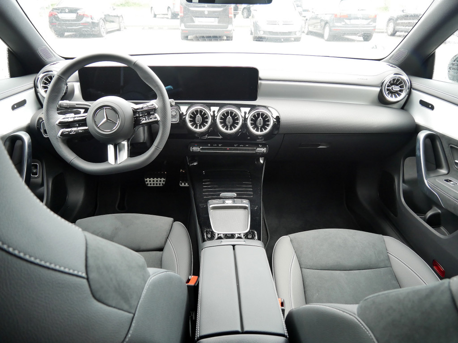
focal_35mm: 24
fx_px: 318
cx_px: 229
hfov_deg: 71.6
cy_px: 172
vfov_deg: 56.8
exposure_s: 1/60
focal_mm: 12
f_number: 4
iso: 500
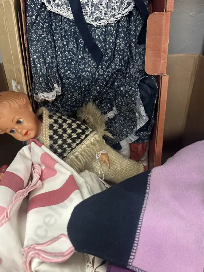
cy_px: 162
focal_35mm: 33
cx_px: 93
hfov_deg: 42.9
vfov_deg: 55.0
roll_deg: +1.6
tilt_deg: -37.1
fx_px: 259
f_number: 1.78
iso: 320
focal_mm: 6.86
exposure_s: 1/50
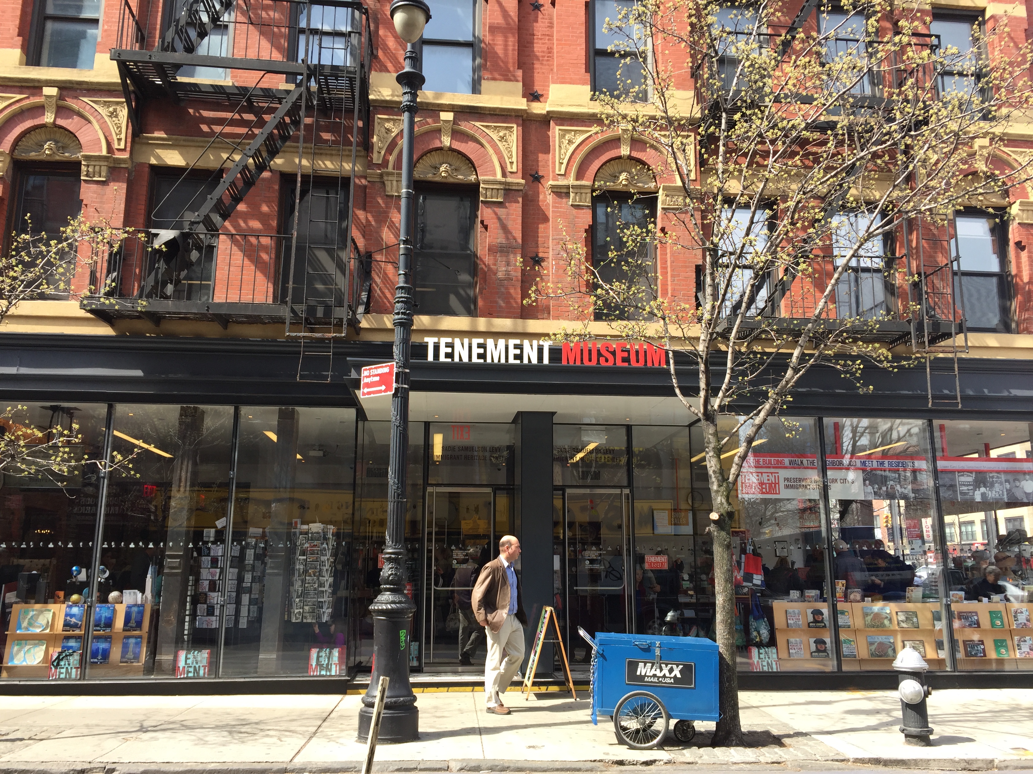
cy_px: 387
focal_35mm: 29
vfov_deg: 48.2
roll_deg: -1.8
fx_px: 865
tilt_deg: +12.4
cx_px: 516
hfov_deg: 61.7
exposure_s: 1/388
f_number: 2.2
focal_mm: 4.15
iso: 32
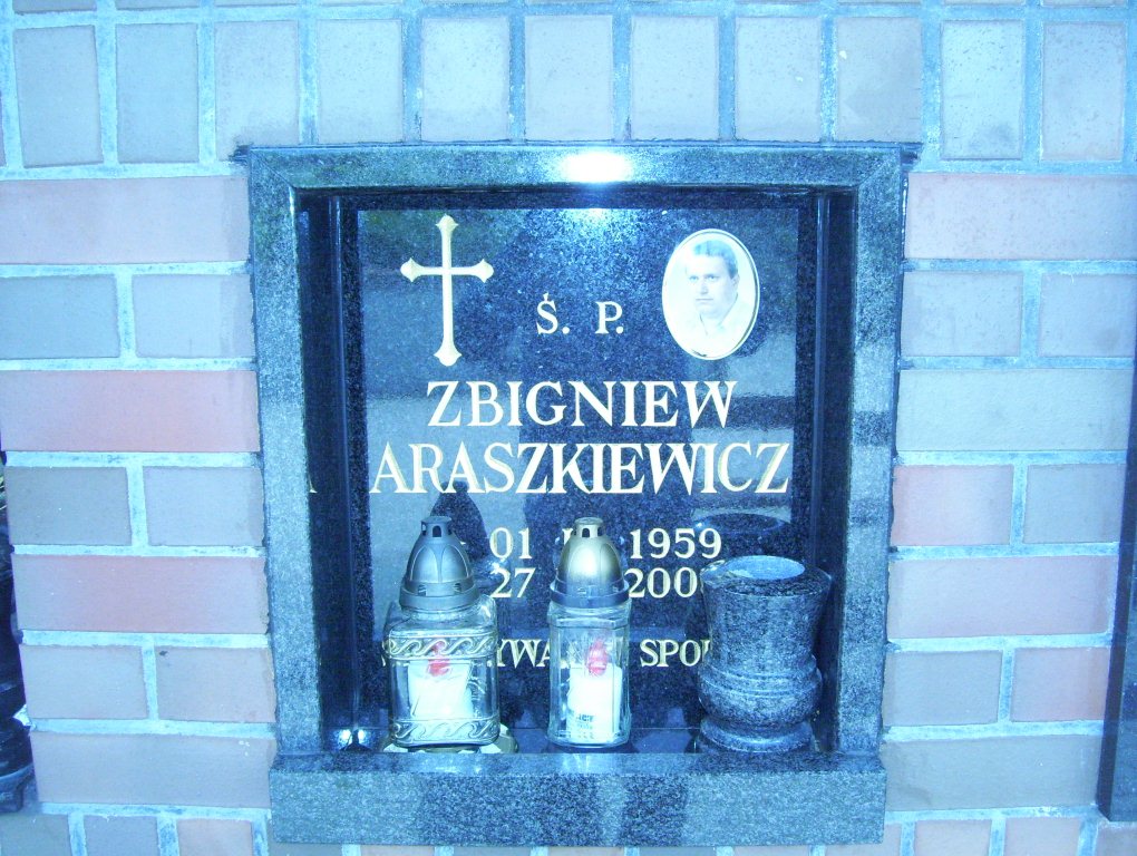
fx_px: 1184
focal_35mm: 36
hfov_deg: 51.3
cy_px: 428
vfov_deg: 39.7
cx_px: 568
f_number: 4.8
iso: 400
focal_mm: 6
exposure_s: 1/320
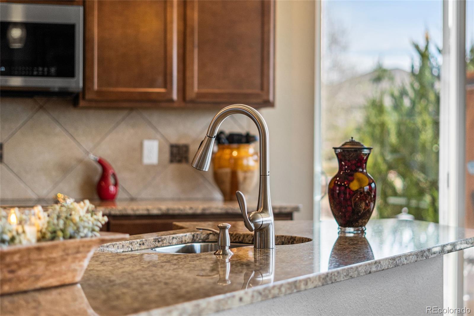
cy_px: 158
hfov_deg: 27.0
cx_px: 237
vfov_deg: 18.2
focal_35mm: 75
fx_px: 987
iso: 500
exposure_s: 1/800
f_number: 1.8
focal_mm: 50
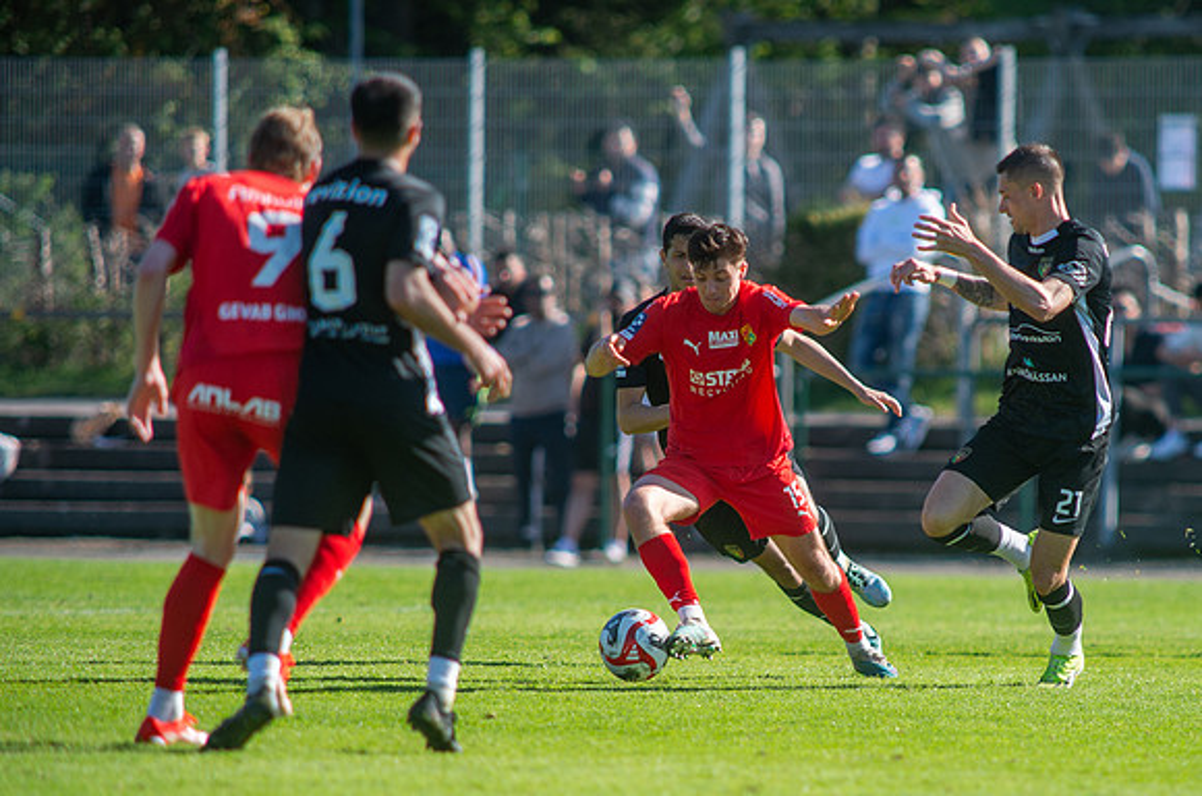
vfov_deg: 2.4
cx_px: 787
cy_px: 517
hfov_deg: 3.6
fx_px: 19050
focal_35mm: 572
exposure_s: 1/1600
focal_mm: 420
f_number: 4
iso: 360
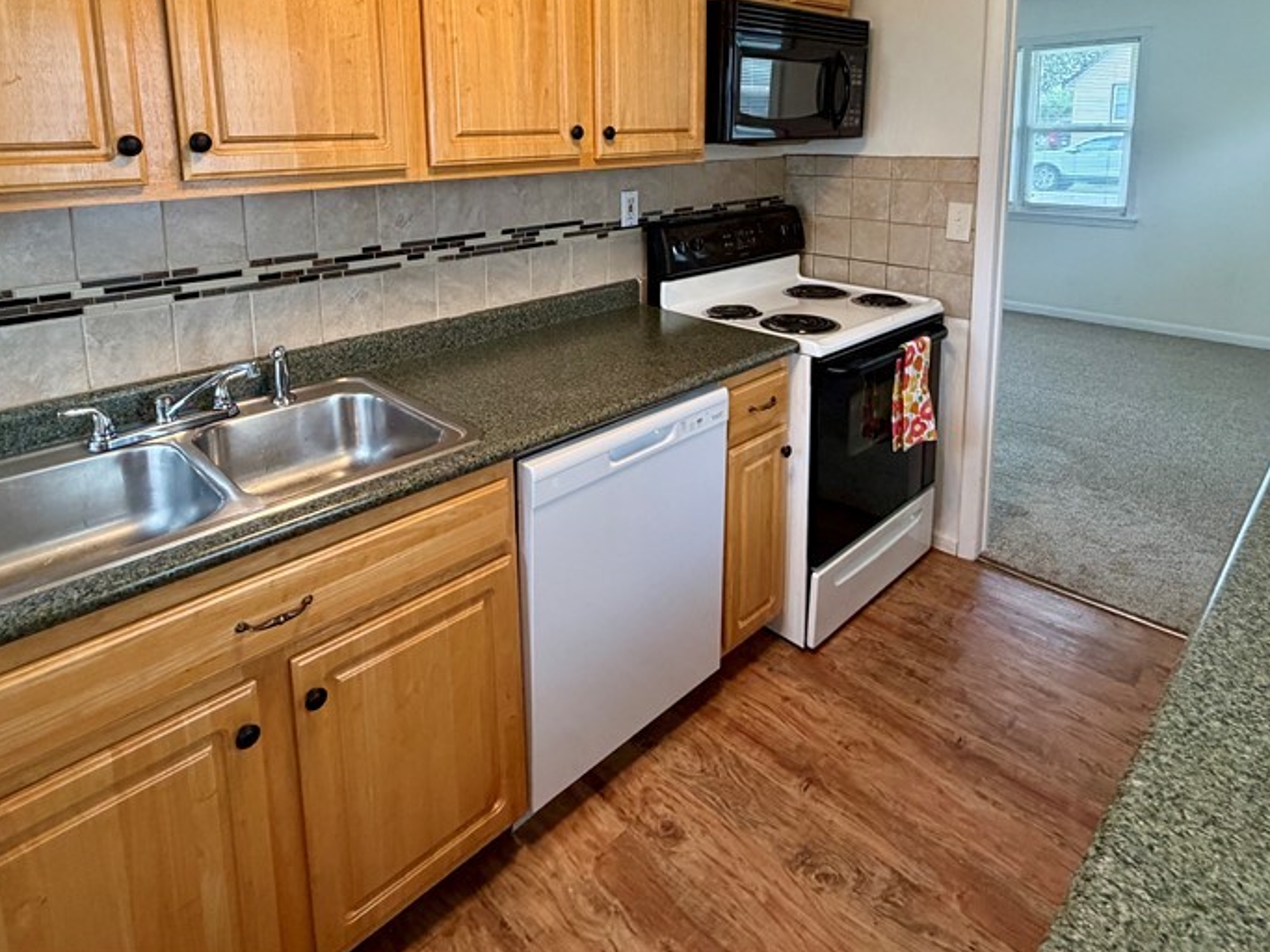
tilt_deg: -8.5
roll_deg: +2.2
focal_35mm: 21
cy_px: 242
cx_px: 632
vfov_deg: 60.1
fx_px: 770
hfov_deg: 79.0
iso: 320
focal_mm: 2.22
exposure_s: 1/120
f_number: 2.2
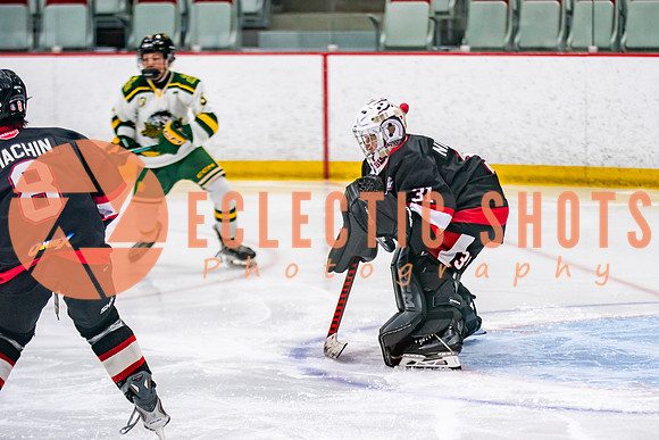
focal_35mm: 189
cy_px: 263
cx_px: 444
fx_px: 3464
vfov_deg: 7.3
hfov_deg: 10.9
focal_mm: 123
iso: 1000
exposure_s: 1/640
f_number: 2.8
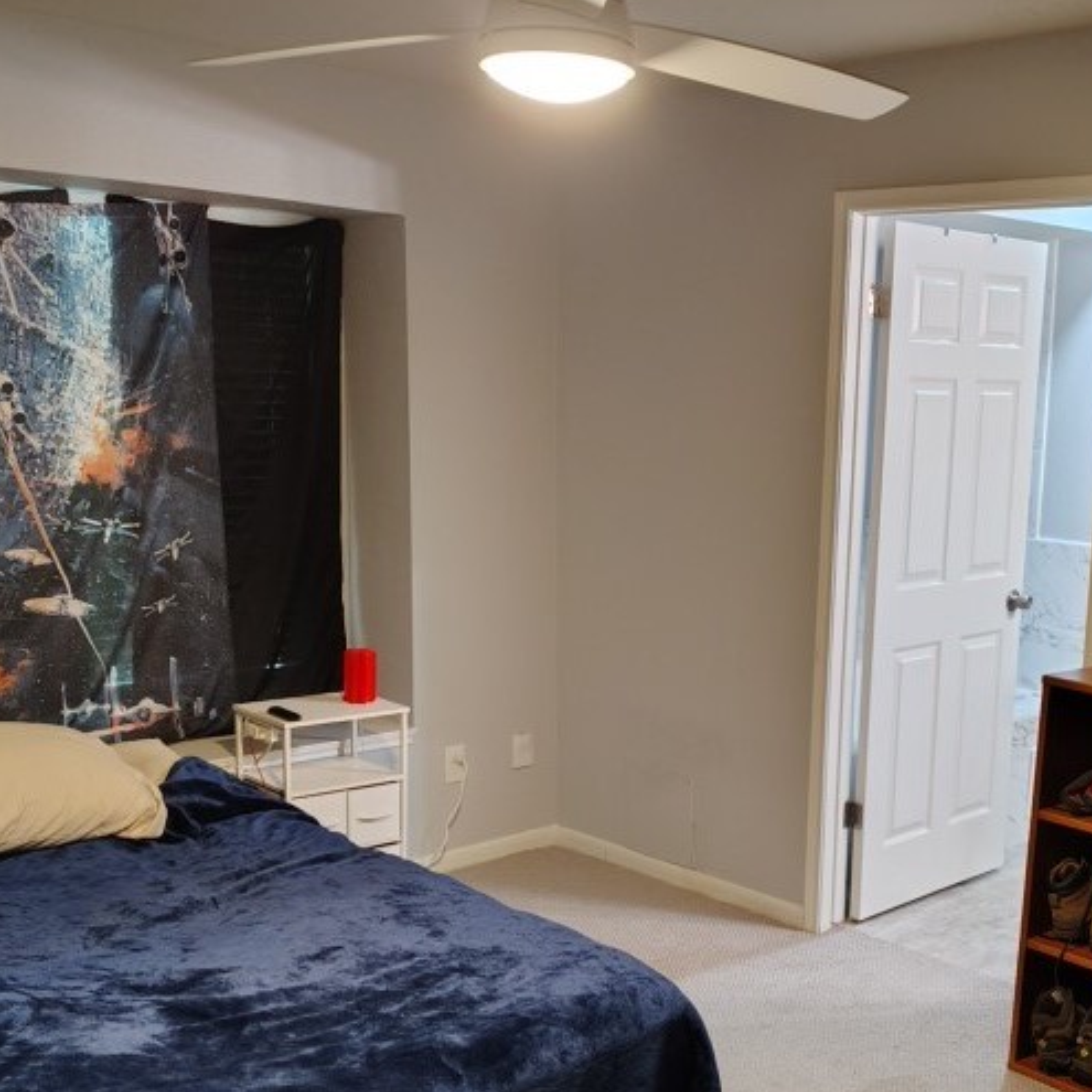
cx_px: 737
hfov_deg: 37.9
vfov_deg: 38.0
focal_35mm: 44
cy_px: 721
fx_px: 1570
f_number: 1.8
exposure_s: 1/30
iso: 1822
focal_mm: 5.56
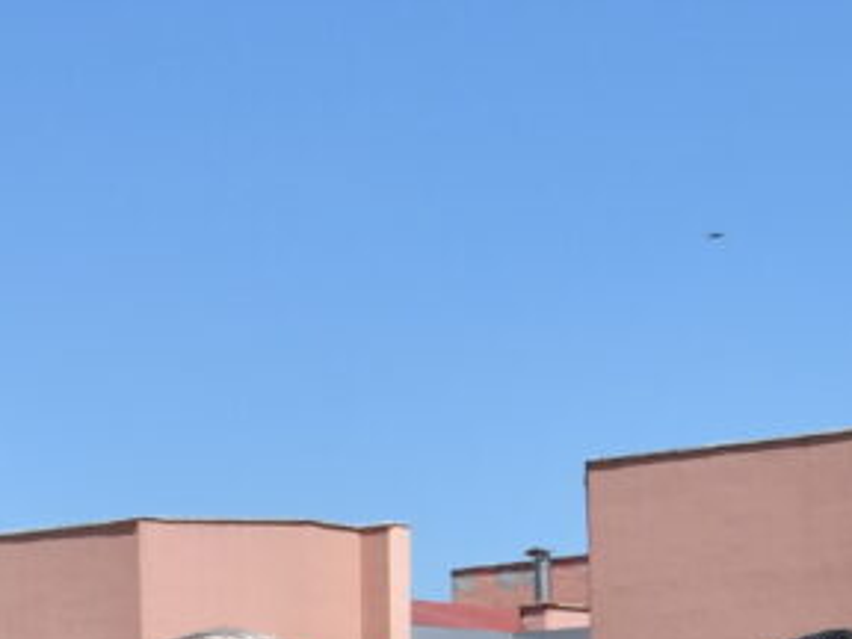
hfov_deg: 12.9
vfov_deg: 10.3
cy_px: 853
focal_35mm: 141
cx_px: 1458
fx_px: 3470
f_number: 13
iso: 250
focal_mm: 22
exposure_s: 1/640
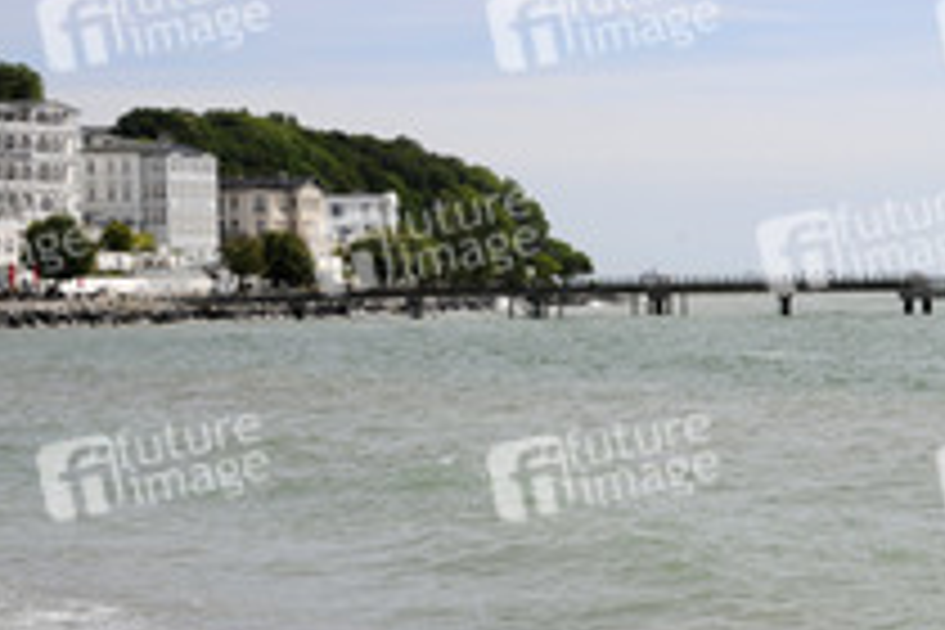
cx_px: 932
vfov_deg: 11.6
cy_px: 356
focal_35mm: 118
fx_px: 3097
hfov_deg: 17.0
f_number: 11
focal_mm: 55
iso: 250
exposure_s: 1/500
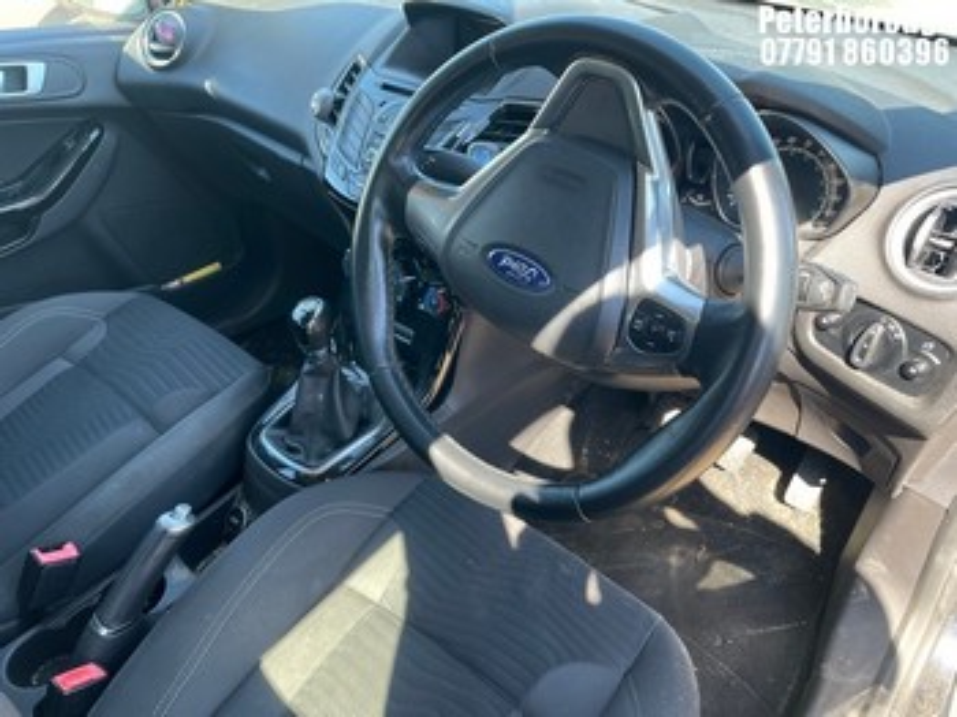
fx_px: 718
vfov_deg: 53.0
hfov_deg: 67.3
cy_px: 358
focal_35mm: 26
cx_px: 478
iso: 64
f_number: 1.6
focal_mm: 4.2
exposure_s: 1/121
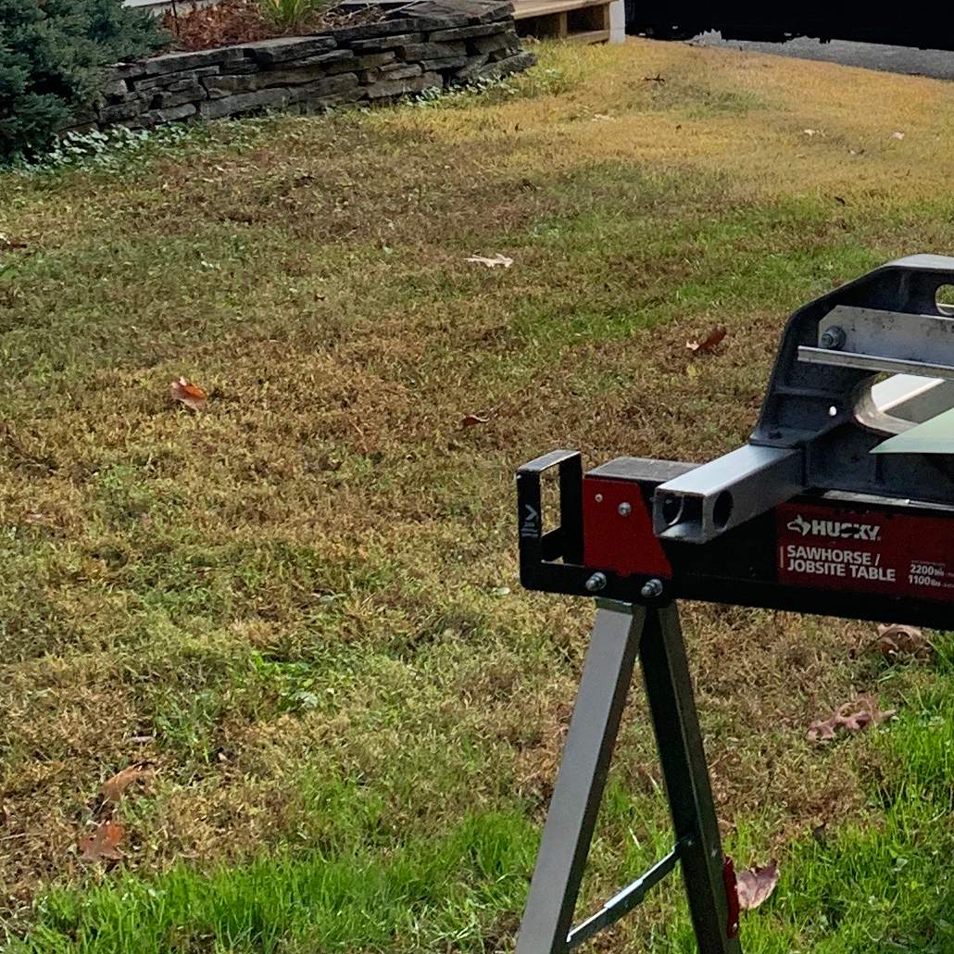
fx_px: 2806
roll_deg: +1.5
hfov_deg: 17.9
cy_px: 80
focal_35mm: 90
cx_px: 1267
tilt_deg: -9.6
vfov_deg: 18.9
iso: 25
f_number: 1.8
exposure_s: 1/981
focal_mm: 4.25
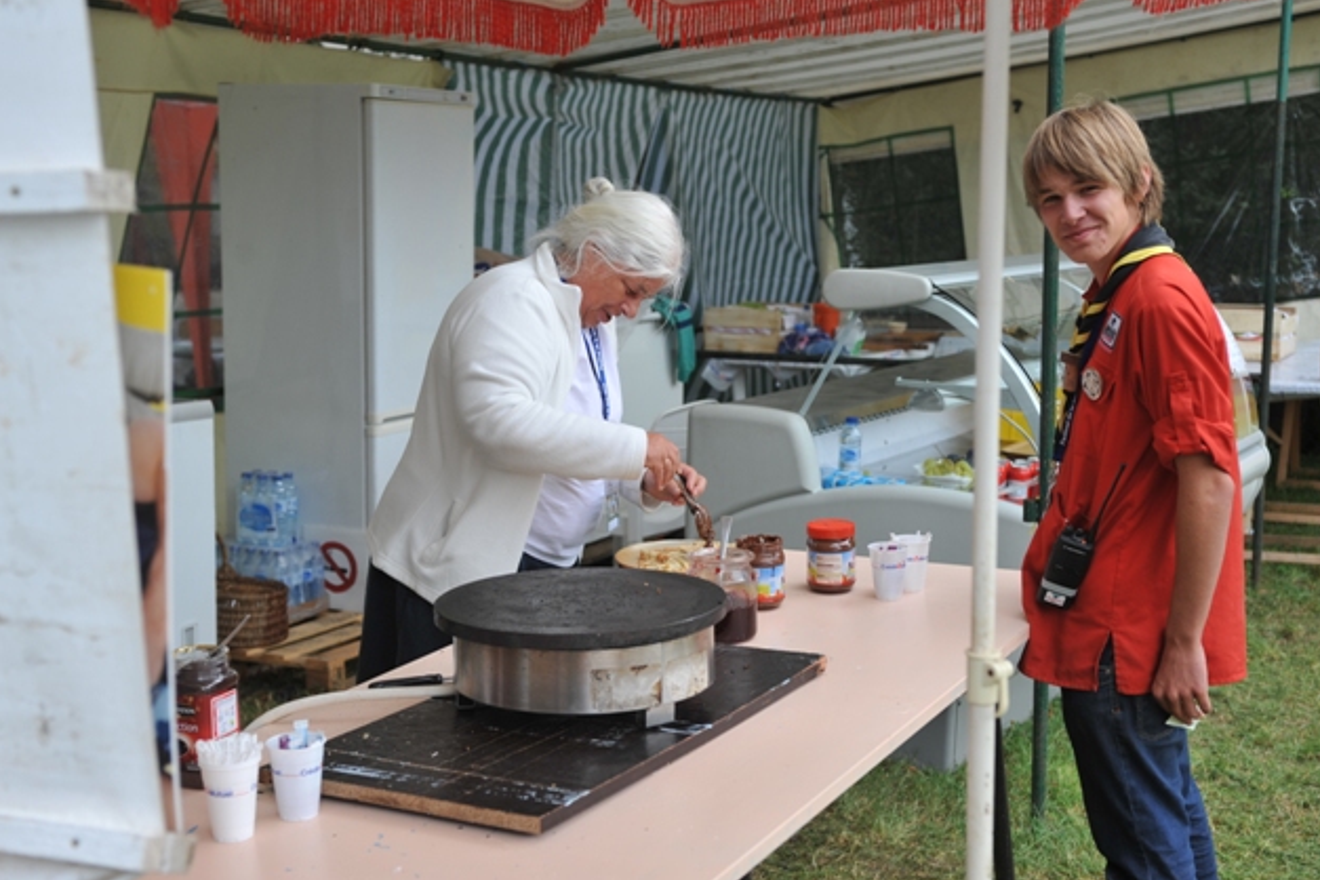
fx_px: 1870
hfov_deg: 38.9
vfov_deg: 26.5
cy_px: 440
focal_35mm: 51
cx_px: 661
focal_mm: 50
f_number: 5.6
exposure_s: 1/500
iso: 250
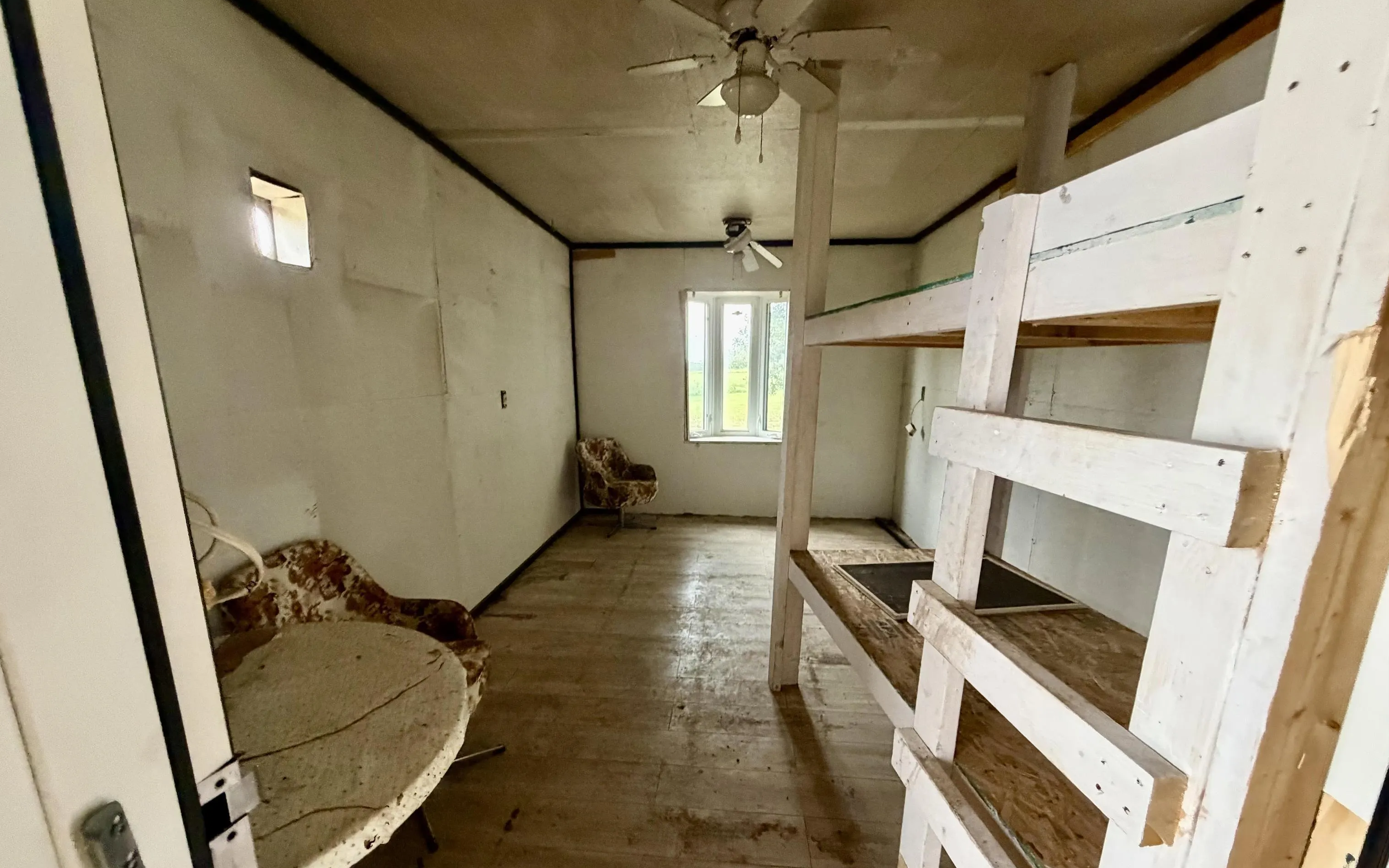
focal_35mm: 15
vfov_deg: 74.5
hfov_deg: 101.5
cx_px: 688
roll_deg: -0.4
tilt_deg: -9.5
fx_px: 568
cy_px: 488
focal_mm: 2.22
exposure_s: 1/60
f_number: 2.2
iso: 500
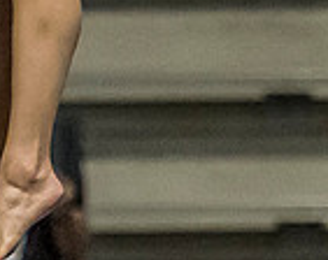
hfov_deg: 1.1
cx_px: -90
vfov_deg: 0.9
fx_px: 16622
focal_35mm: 1717
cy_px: -213
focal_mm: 130
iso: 4000
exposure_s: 1/1600
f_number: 2.8
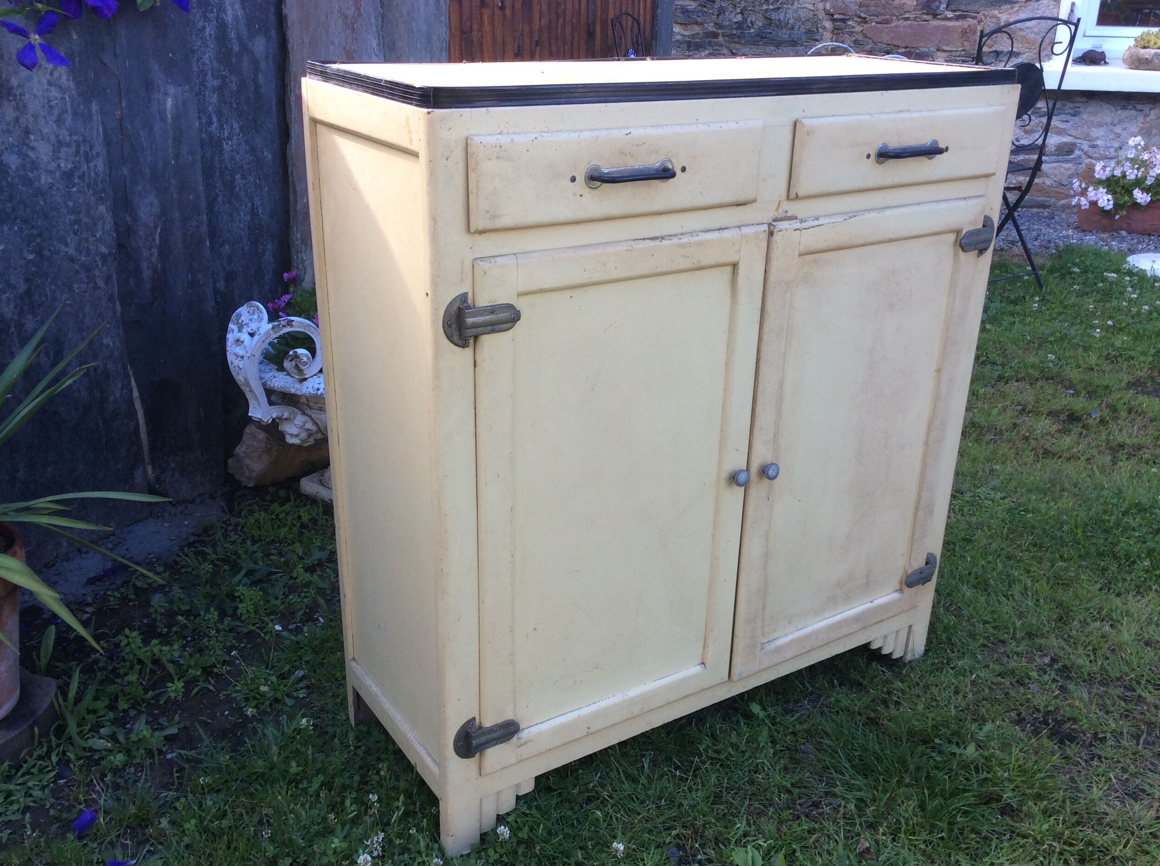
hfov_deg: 55.4
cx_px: 578
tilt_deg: -22.8
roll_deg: -0.5
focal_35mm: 33
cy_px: 441
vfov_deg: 42.8
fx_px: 1104
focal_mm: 3.3
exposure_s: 1/105
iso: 32
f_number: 2.4
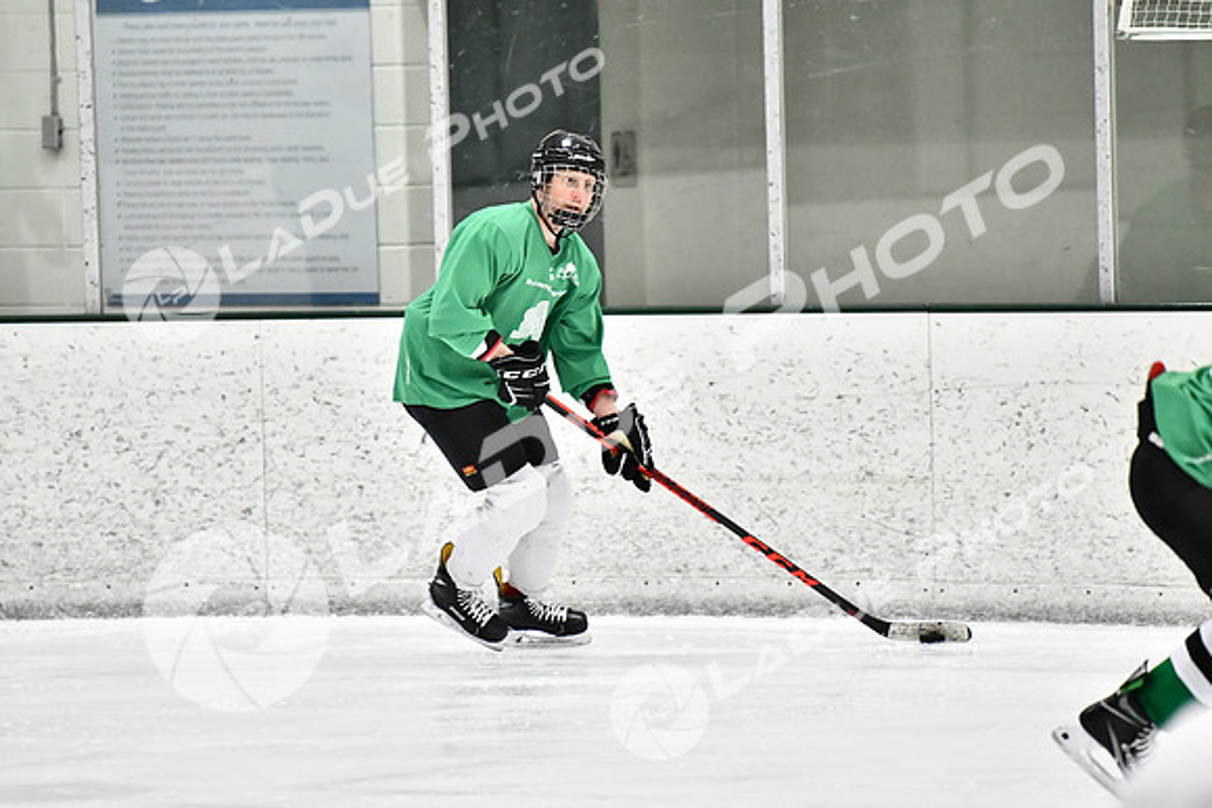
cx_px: 606
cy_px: 404
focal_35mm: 285
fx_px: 9597
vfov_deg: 4.8
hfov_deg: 7.2
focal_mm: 190
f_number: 2.8
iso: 5000
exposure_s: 1/1250
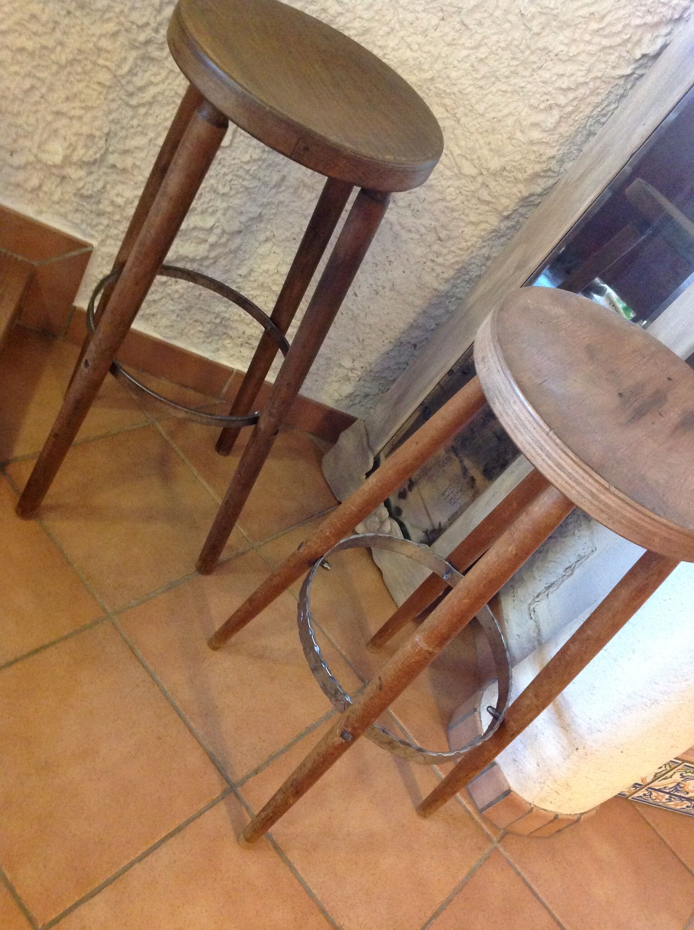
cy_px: 465
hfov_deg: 40.6
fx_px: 938
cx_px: 347
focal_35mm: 35
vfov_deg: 52.7
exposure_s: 1/15
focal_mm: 4.28
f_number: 2.4
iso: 400
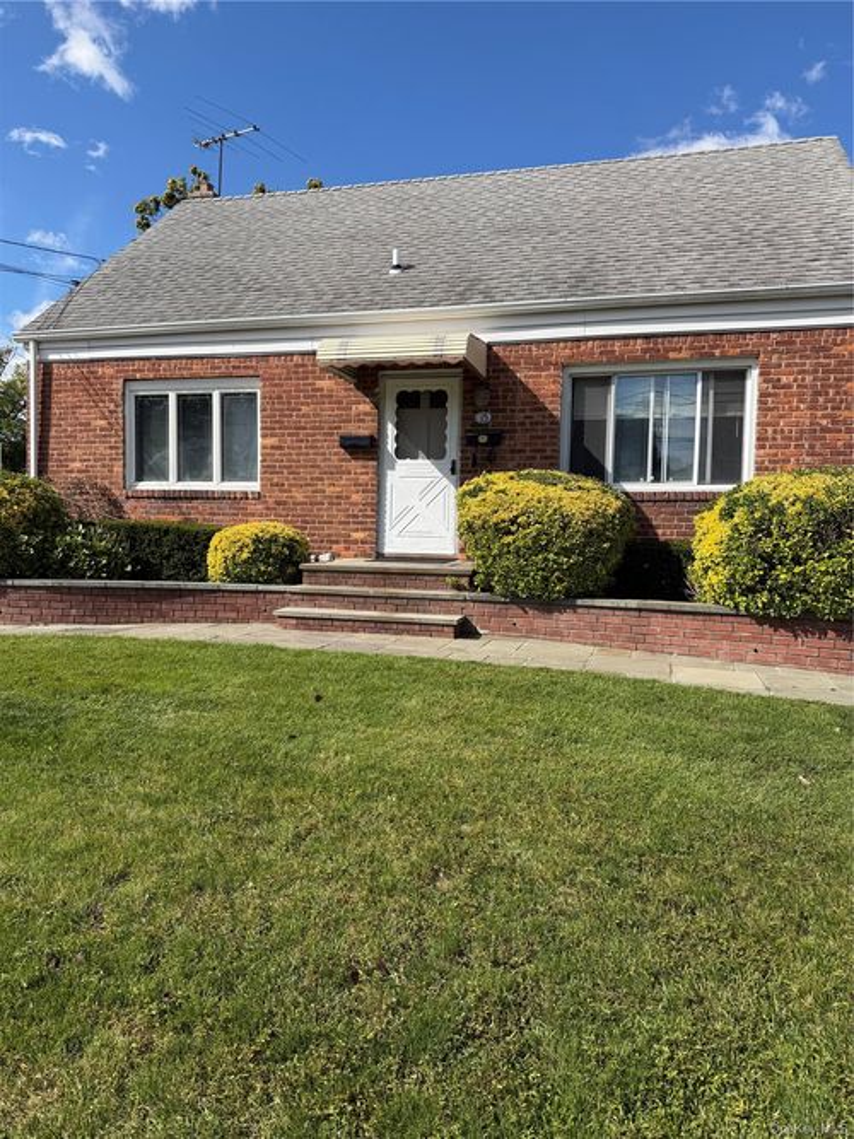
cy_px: 570
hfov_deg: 56.8
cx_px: 427
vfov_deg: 71.6
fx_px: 790
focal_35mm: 24
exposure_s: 1/4167
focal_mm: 6.76
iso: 80
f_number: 1.78
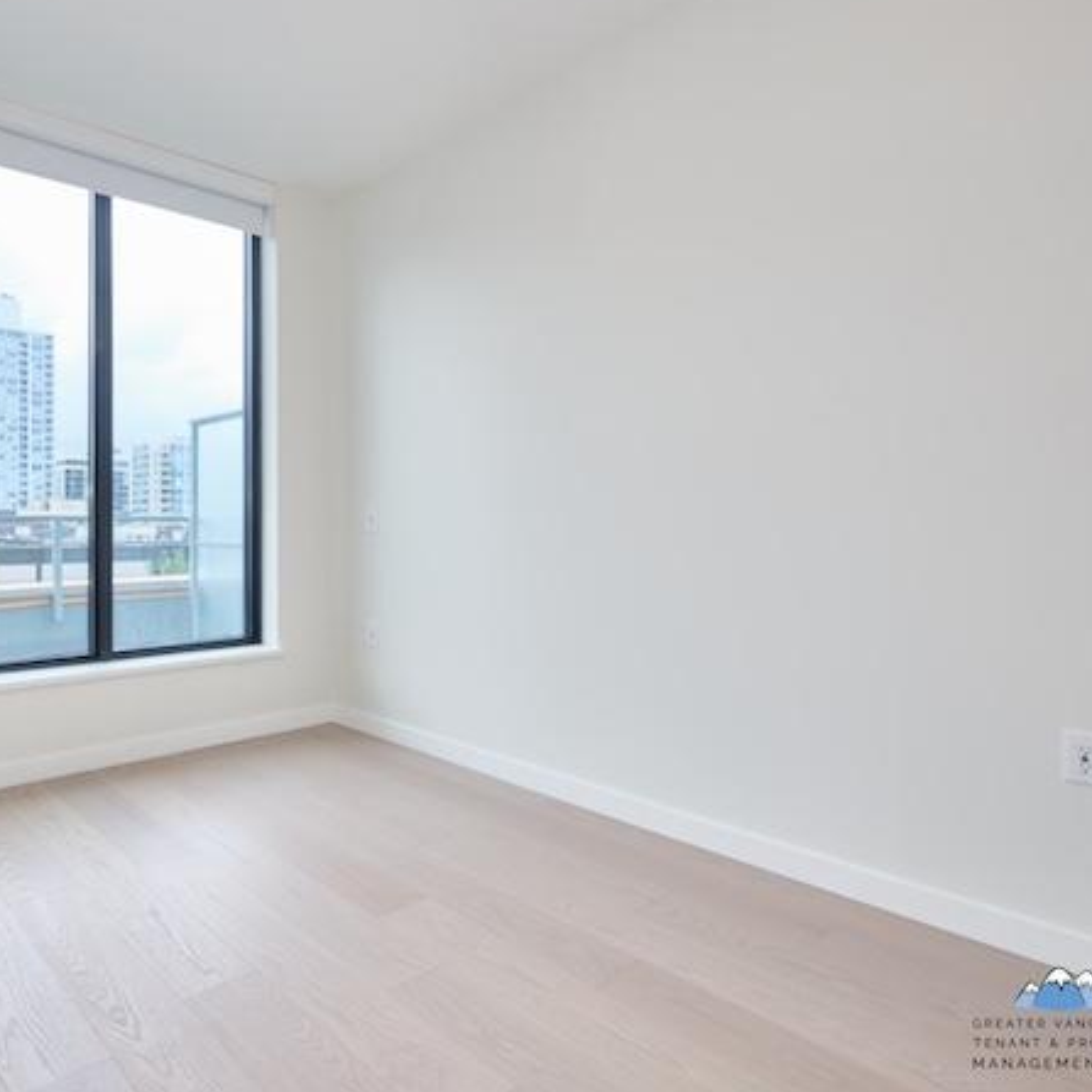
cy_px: 535
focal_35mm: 20
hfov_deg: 71.8
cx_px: 335
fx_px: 714
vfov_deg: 74.8
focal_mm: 10
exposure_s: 1/60
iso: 400
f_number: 8
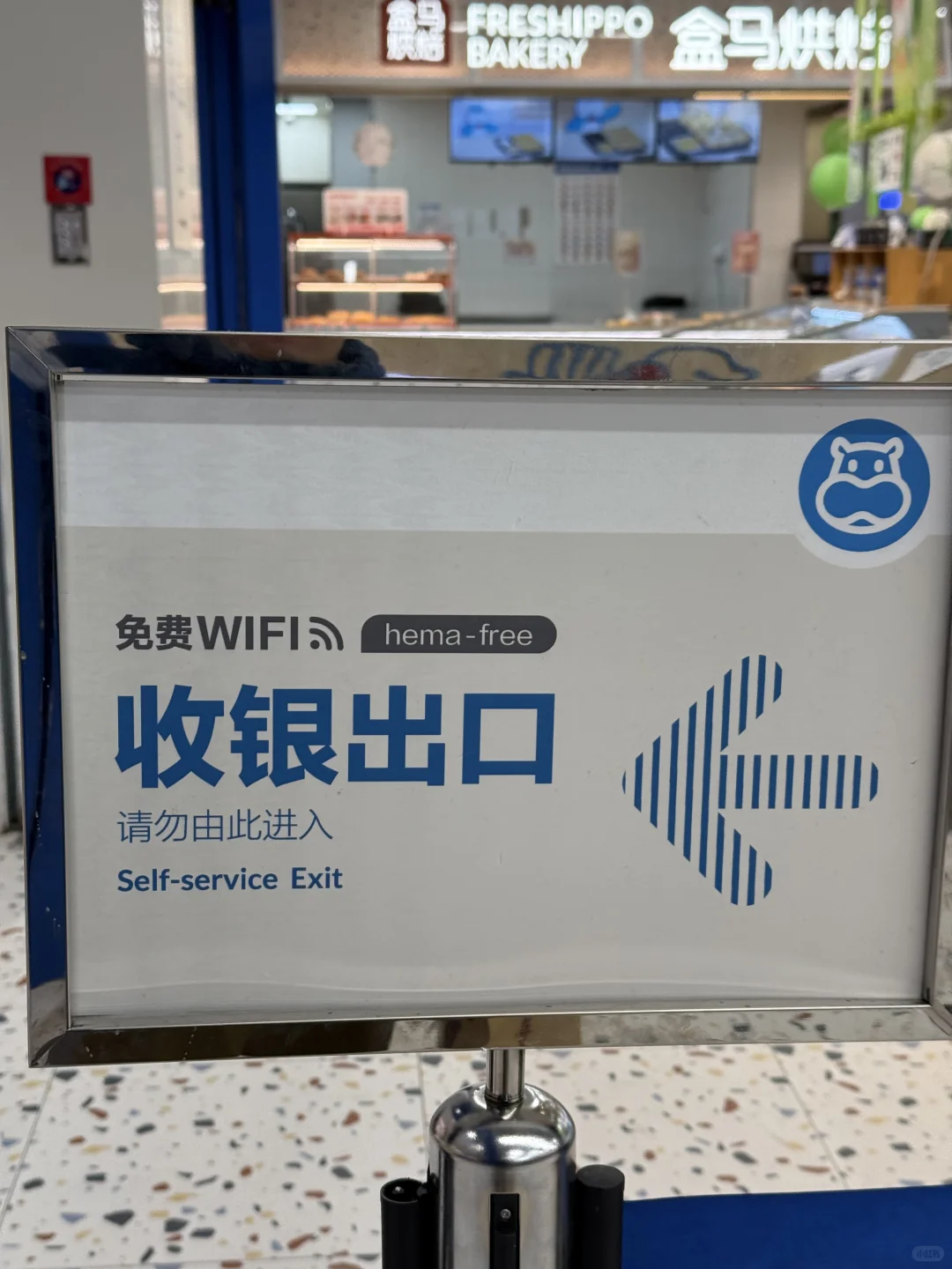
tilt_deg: -11.6
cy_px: 634
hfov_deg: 30.3
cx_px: 476
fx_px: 1760
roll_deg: +0.4
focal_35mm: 48
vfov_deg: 39.7
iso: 100
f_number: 1.78
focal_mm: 6.76
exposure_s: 1/222
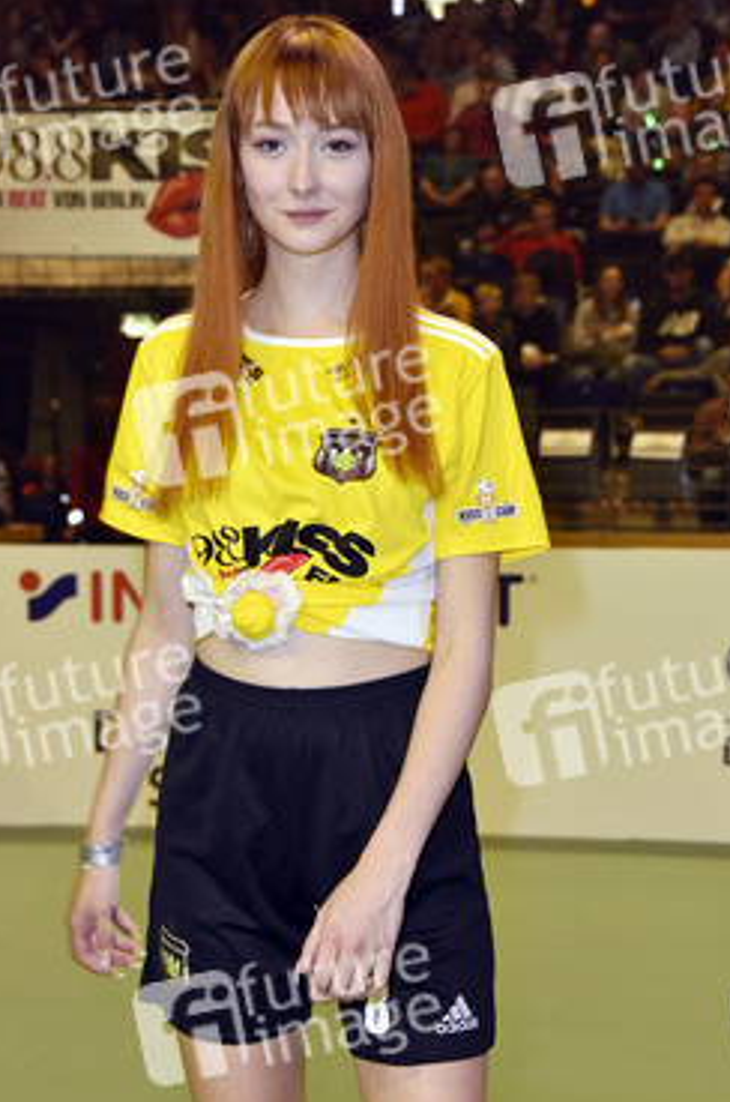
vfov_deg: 27.4
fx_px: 2259
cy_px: 566
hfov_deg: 18.4
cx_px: 374
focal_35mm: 74
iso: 1000
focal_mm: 68
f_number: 6.3
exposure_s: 1/100
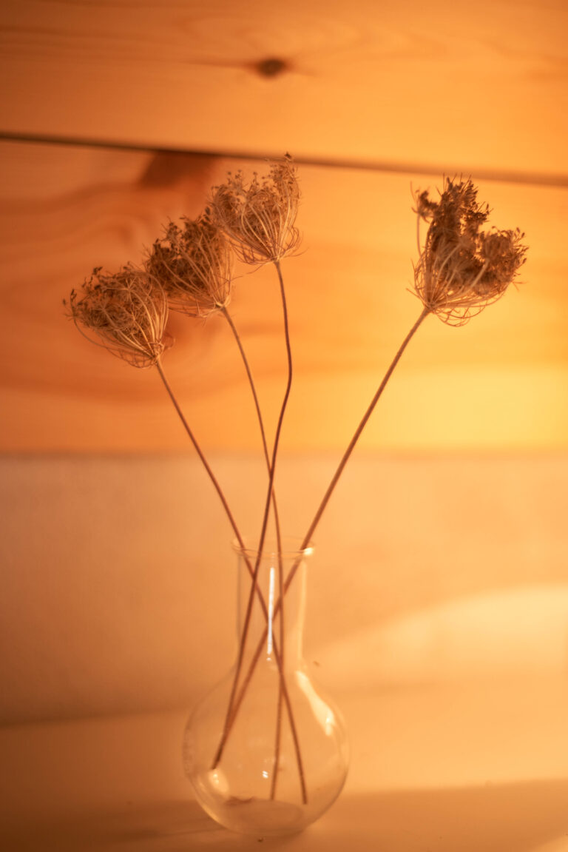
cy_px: 426
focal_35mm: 50
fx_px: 1183
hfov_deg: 27.0
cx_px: 284
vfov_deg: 39.6
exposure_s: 1/250
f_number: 1.8
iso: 200
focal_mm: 50
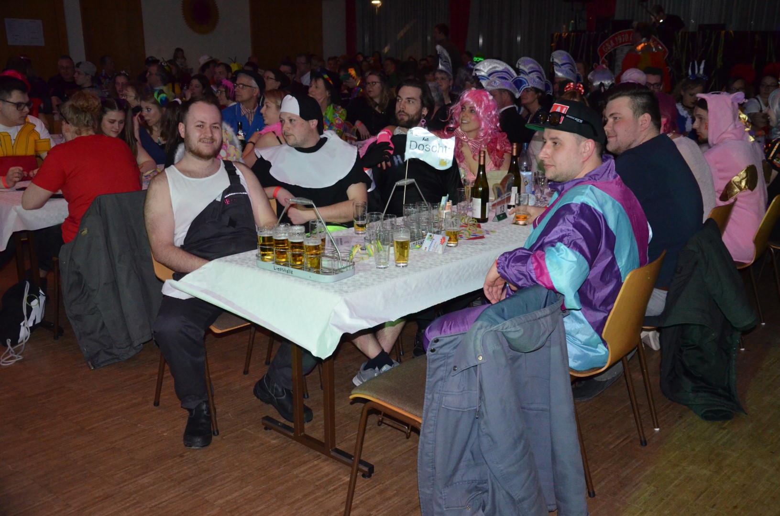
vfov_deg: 35.3
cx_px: 390
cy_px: 258
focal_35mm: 38
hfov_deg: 51.4
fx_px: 811
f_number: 4
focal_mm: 25
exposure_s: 1/60
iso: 3200
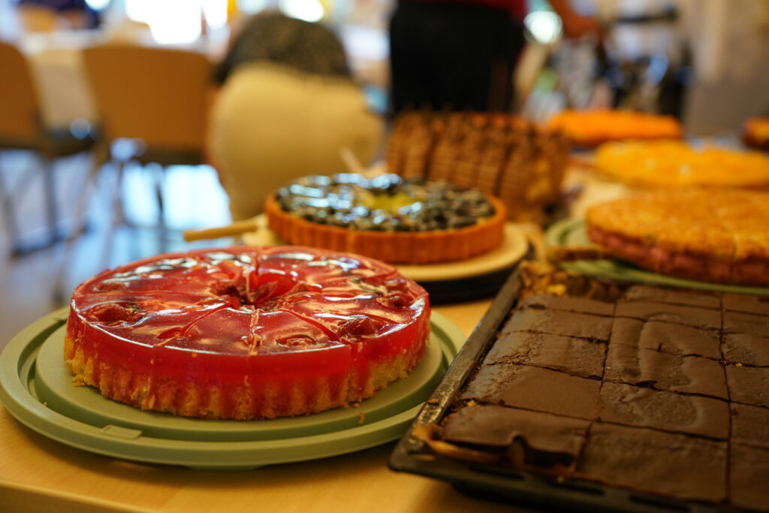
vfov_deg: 31.2
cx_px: 384
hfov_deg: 45.4
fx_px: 919
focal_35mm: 43
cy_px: 256
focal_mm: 43
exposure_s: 1/100
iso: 800
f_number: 2.8
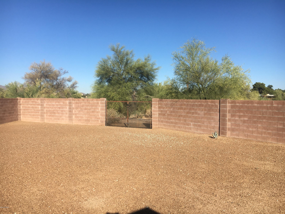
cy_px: 107
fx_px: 239
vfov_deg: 48.2
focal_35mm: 29
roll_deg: +0.1
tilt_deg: -1.9
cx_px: 142
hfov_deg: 61.7
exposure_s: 1/2198
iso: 25
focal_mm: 4.15
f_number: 2.2
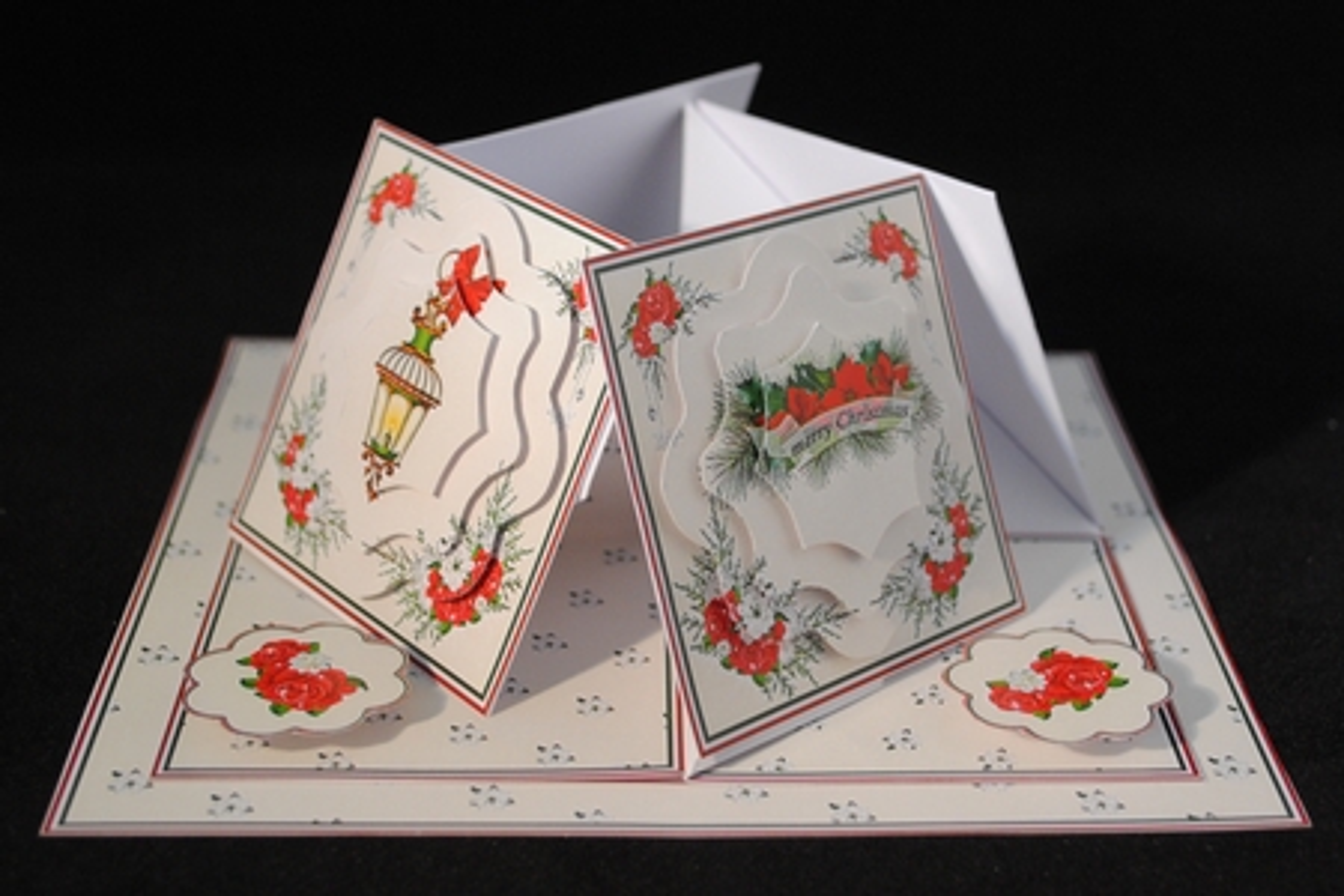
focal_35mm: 51
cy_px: 448
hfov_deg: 38.9
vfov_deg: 26.5
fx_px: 1904
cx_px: 672
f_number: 5
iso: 560
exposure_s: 1/30
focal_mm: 34
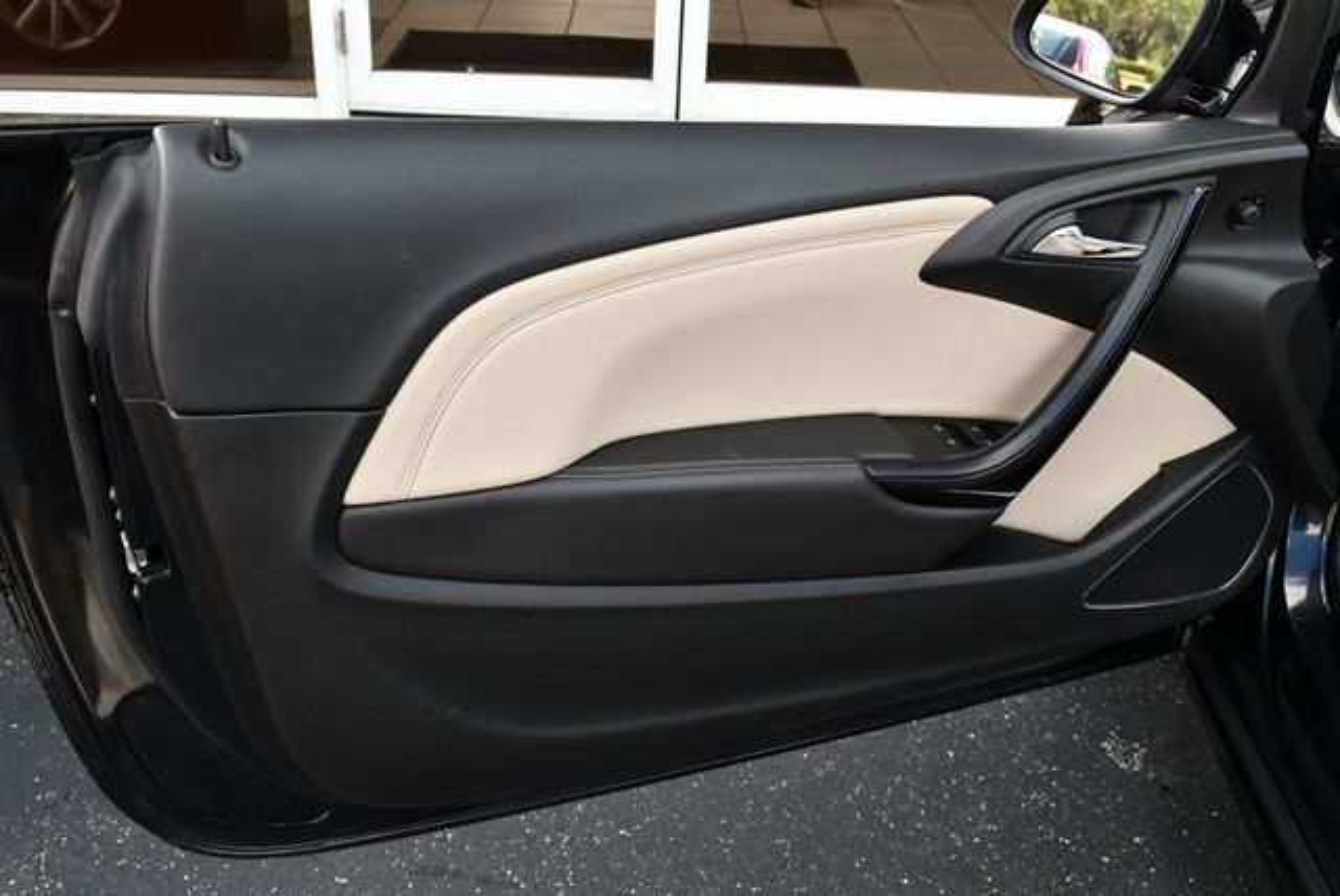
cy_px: 448
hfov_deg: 53.1
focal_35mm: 36
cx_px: 670
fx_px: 1341
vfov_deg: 36.9
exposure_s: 1/250
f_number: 5.6
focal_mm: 18
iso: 360
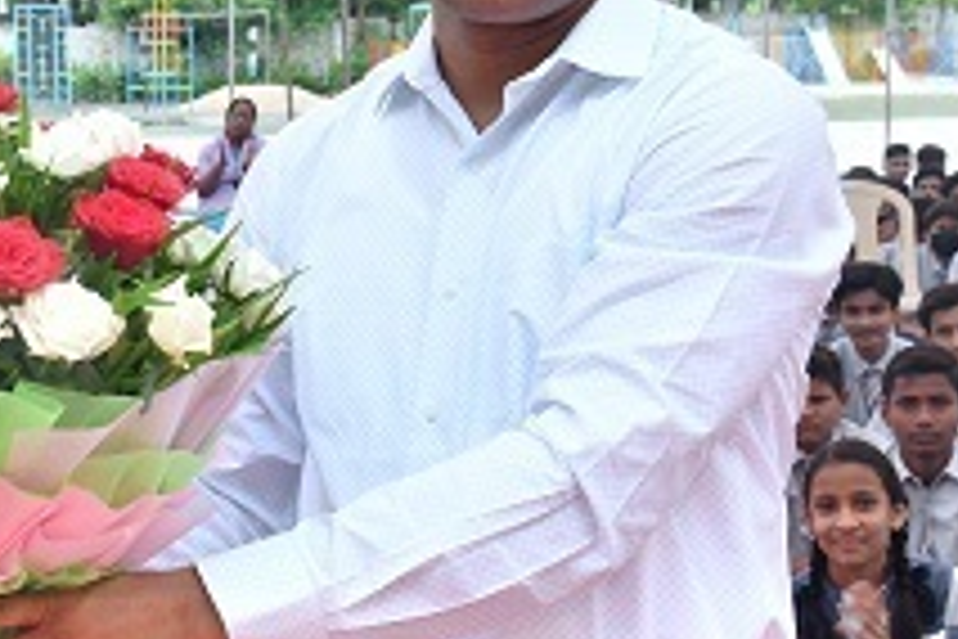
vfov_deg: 11.2
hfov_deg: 16.2
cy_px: 428
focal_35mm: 122
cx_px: -126
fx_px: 3246
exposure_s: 1/125
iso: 400
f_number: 11
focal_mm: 35
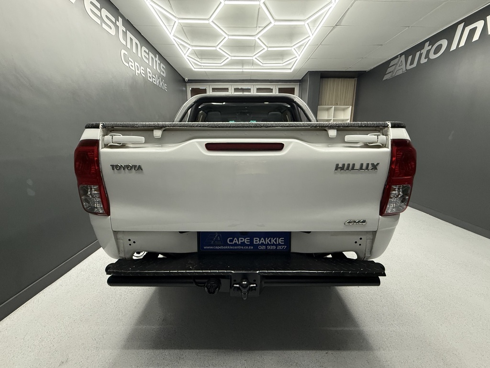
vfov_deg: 85.7
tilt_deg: -12.1
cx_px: 245
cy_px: 184
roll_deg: -0.5
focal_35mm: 14
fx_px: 198
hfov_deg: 102.1
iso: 320
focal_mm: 2.22
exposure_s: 1/100
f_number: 2.2
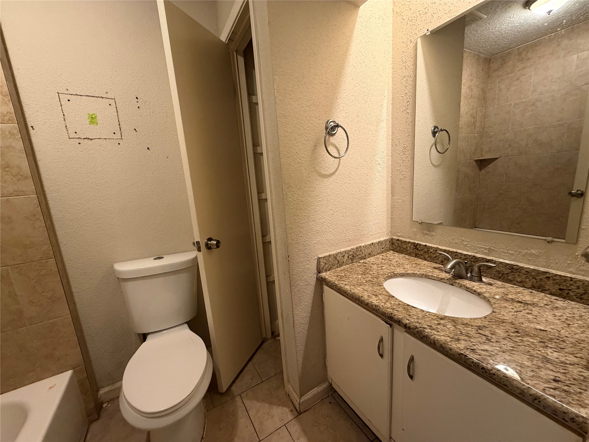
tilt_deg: -11.0
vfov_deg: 85.7
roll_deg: +4.3
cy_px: 221
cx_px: 294
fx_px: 238
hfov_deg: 102.1
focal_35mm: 14
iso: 400
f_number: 2.2
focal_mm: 2.22
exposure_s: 1/60
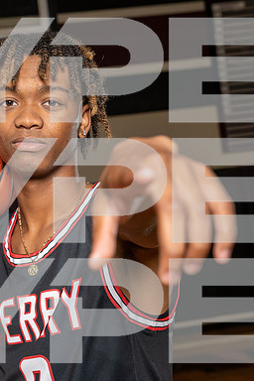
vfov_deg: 26.3
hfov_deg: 17.5
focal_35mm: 77
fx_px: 815
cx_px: 34
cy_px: 191
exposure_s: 1/250
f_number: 5.6
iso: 320
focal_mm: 51
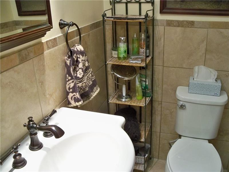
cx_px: 114
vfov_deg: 40.7
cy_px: 86
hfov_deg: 52.6
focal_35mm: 35
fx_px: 232
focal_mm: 6.2
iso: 250
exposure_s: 1/30
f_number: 3.5
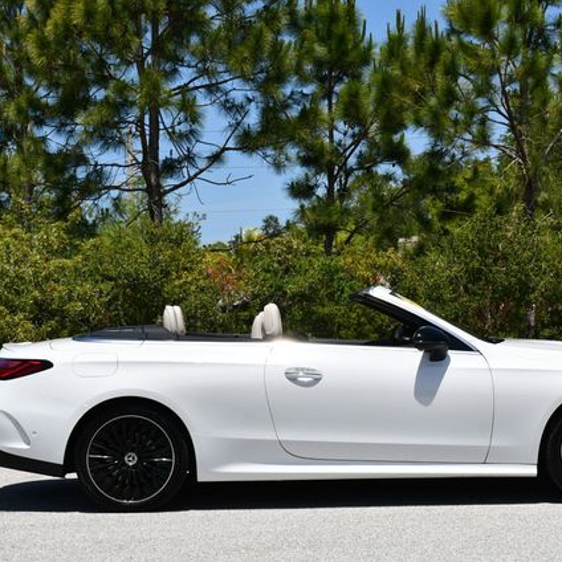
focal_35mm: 77
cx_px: 350
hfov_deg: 22.4
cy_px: 280
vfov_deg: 22.5
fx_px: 1414
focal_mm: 30
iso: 100
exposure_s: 1/320
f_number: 9
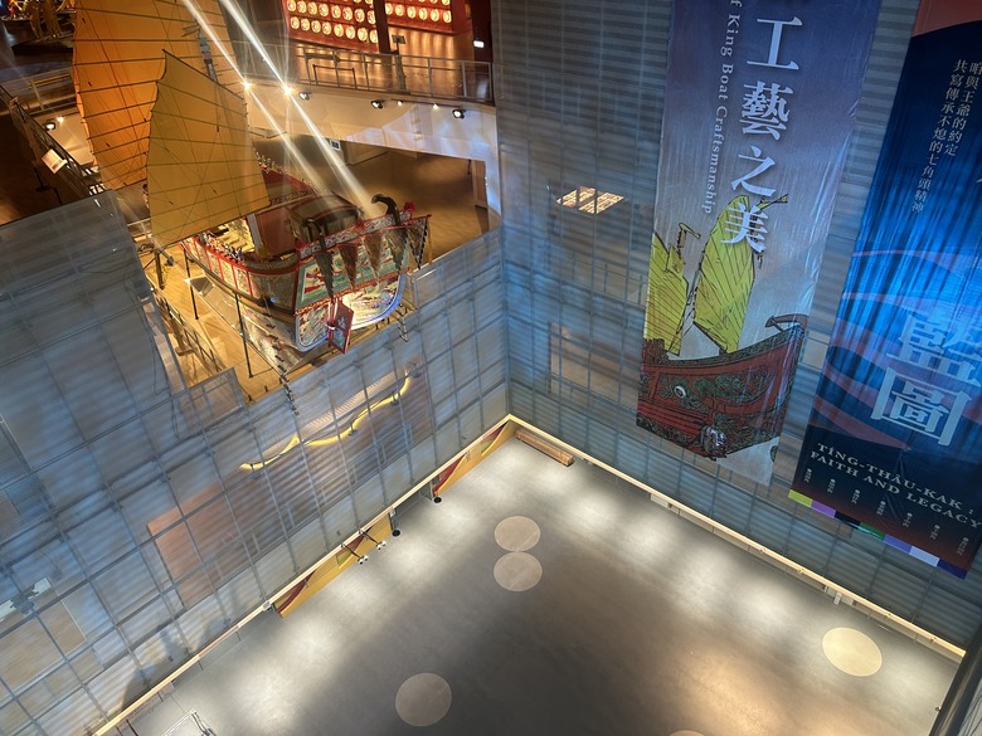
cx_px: 491
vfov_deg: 53.1
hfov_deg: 67.3
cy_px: 368
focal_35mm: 26
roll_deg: +4.2
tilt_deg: -35.7
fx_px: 738
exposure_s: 1/60
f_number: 1.5
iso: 125
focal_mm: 5.7
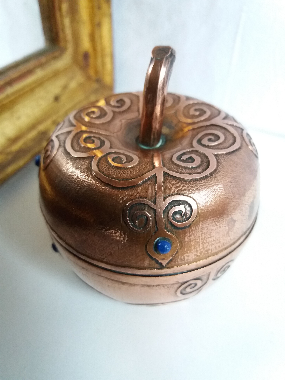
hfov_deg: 49.7
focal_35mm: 28
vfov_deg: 63.4
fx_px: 307
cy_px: 190
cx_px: 142
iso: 200
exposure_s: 1/100
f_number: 1.9
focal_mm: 3.7
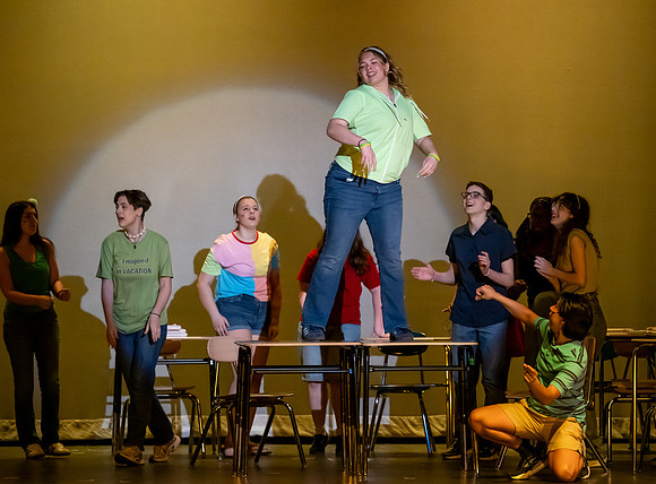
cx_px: 372
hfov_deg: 10.7
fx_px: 3490
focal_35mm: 185
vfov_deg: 7.9
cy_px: 165
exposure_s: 1/500
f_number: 2.8
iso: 2800
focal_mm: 130
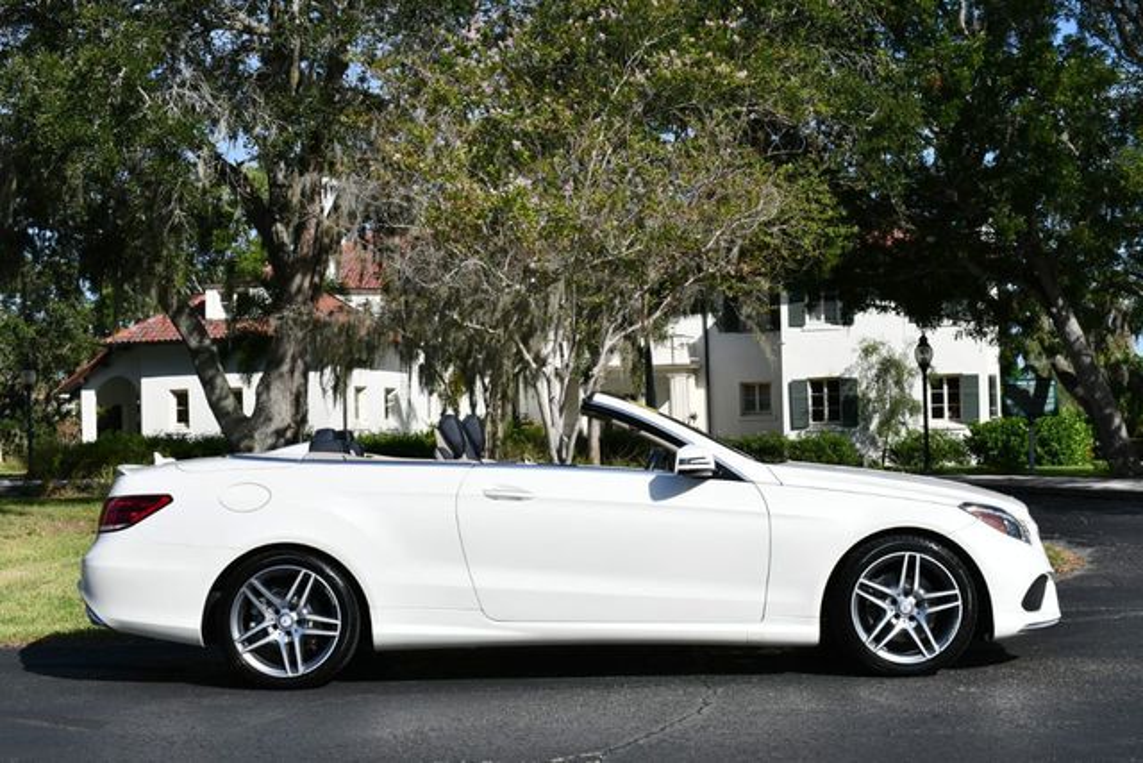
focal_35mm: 52
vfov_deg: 26.0
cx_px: 572
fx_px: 1651
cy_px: 382
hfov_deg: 38.2
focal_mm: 26
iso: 100
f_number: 9
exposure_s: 1/320
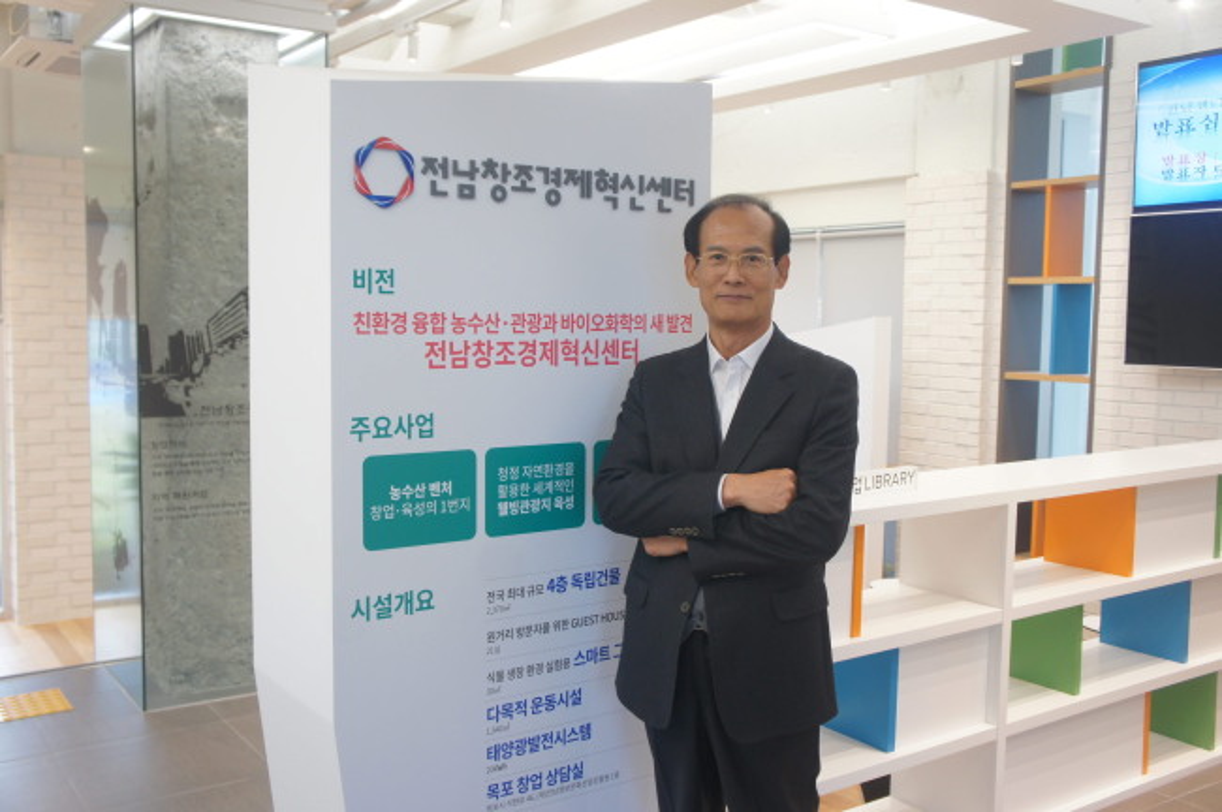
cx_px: 611
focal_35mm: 34
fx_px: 1170
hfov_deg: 55.2
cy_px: 406
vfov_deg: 38.3
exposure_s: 1/40
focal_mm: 23
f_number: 4
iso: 400
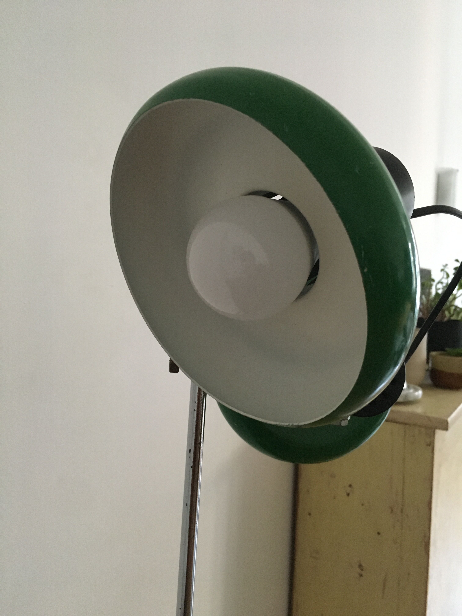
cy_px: 308
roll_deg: -2.9
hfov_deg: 48.2
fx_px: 516
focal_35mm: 29
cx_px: 231
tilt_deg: -1.7
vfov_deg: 61.7
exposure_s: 1/25
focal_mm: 4.15
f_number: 2.2
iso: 200
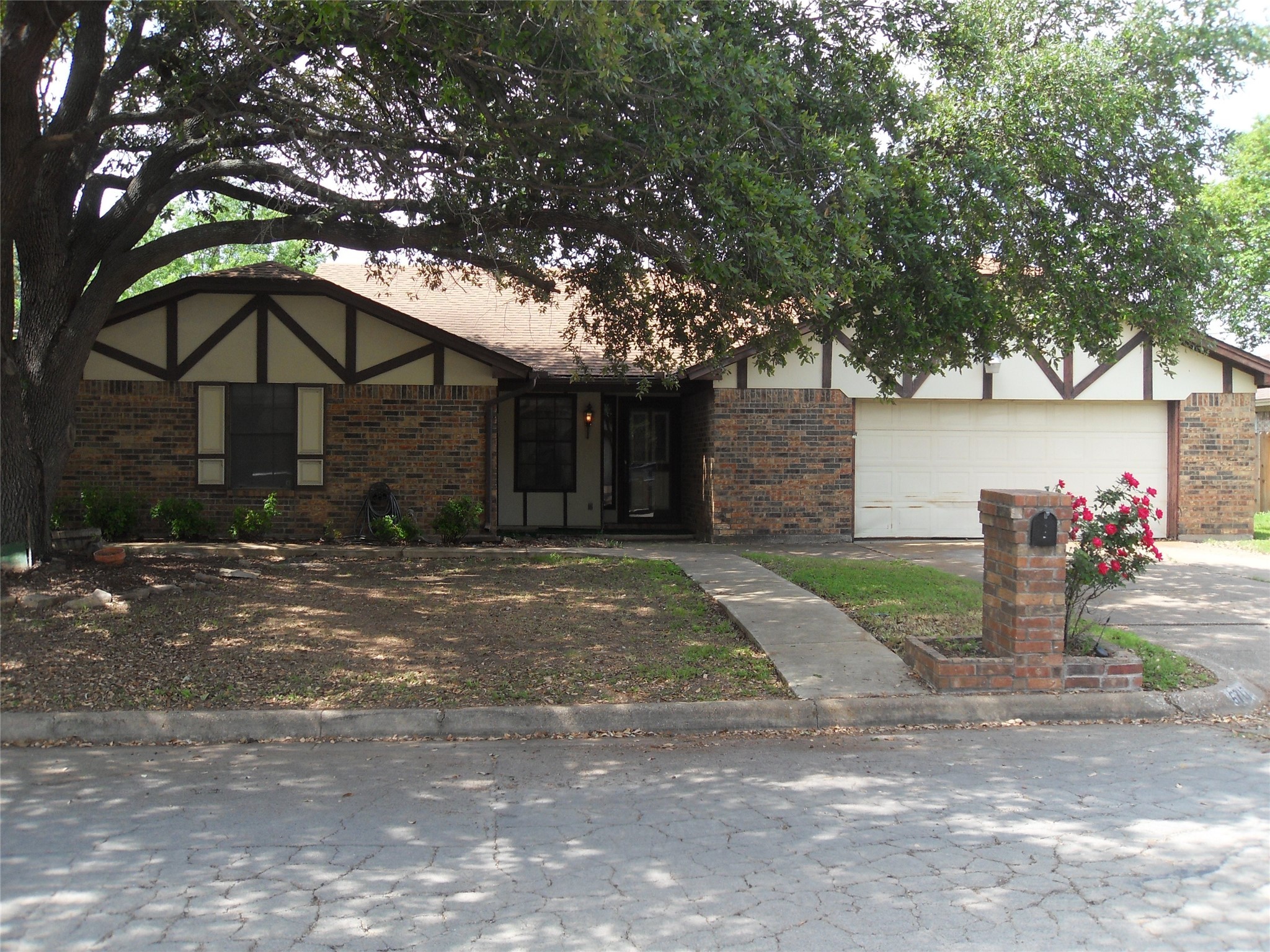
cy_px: 476
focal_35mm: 35
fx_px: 1284
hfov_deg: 52.6
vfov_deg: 40.7
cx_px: 635
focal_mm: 6.3
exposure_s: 1/250
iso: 80
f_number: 3.5
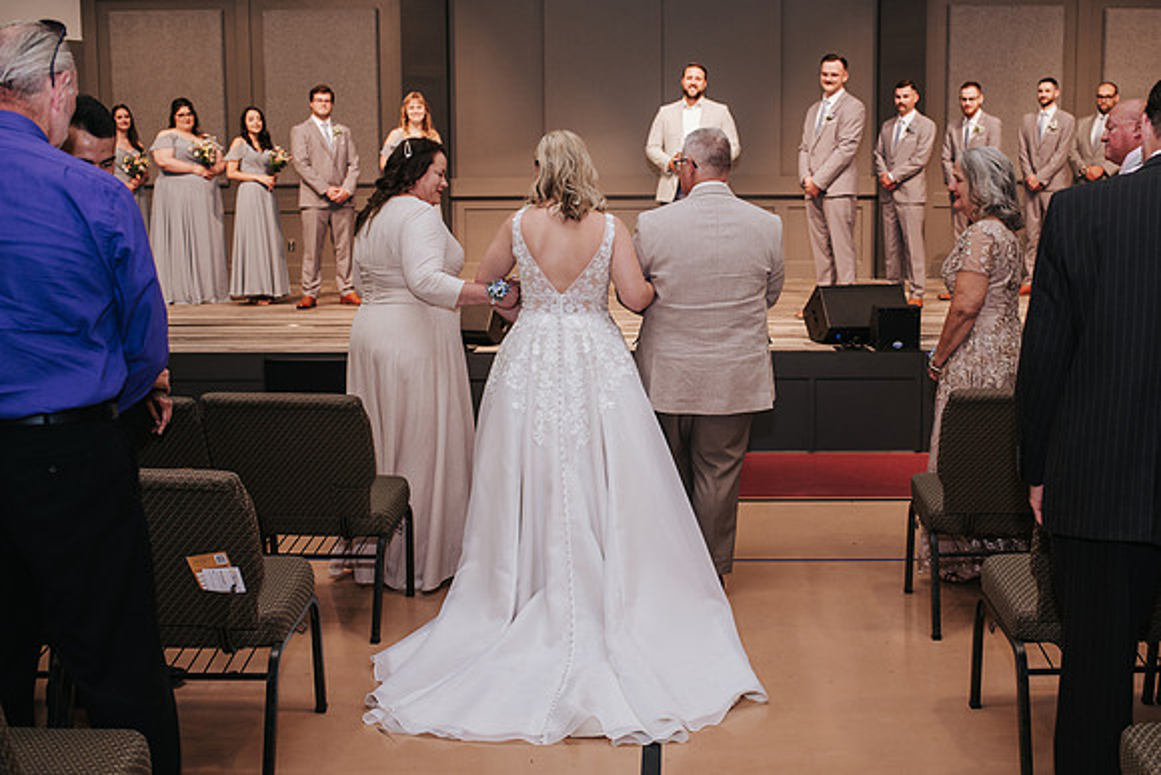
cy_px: 361
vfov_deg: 33.3
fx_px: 1293
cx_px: 660
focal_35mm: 40
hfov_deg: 48.2
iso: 1000
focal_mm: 35
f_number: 3.2
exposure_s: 1/200
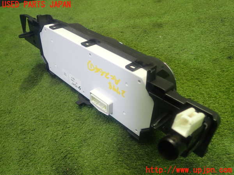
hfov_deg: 60.0
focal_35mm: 30
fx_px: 203
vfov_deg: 46.8
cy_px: 88
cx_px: 117
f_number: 2.3
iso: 200
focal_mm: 5.4
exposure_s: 1/50
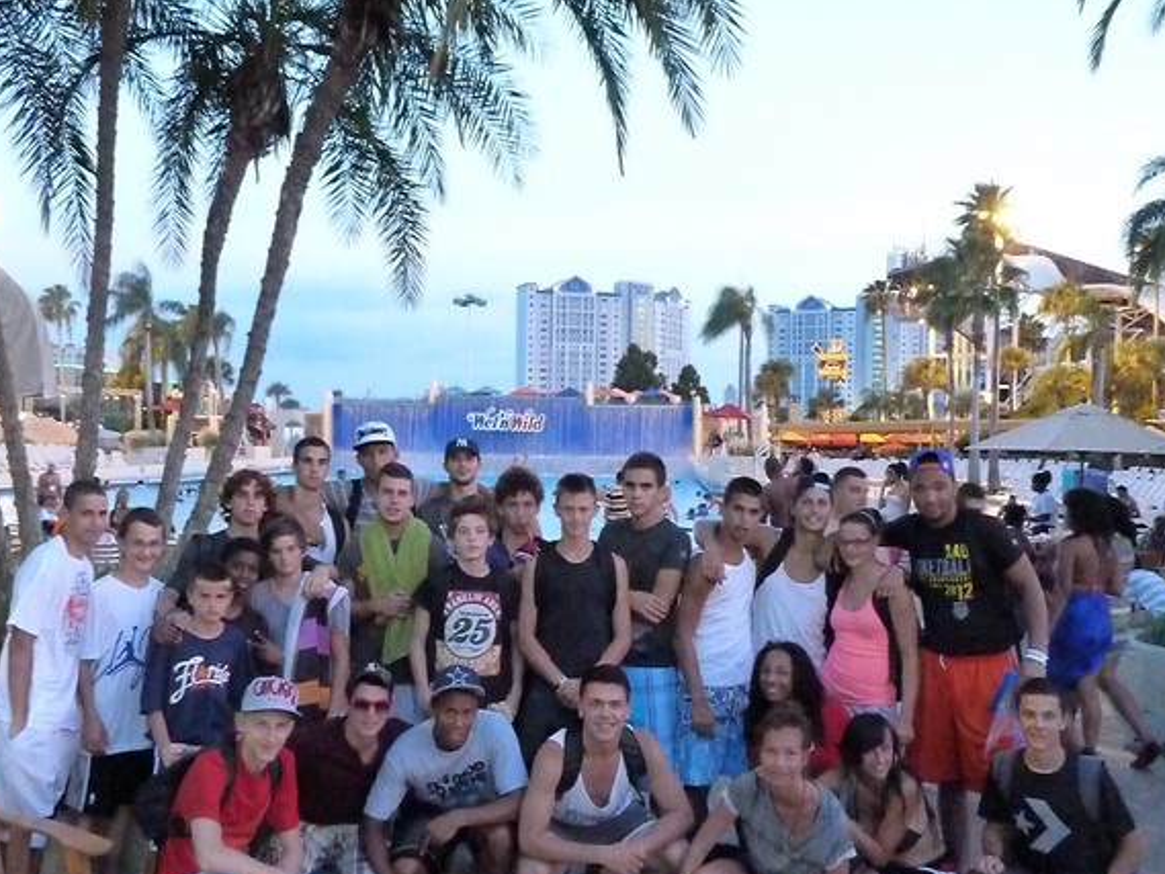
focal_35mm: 36
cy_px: 479
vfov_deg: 39.6
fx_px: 1212
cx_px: 528
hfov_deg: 51.3
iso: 3200
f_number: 3
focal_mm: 5.8
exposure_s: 1/40
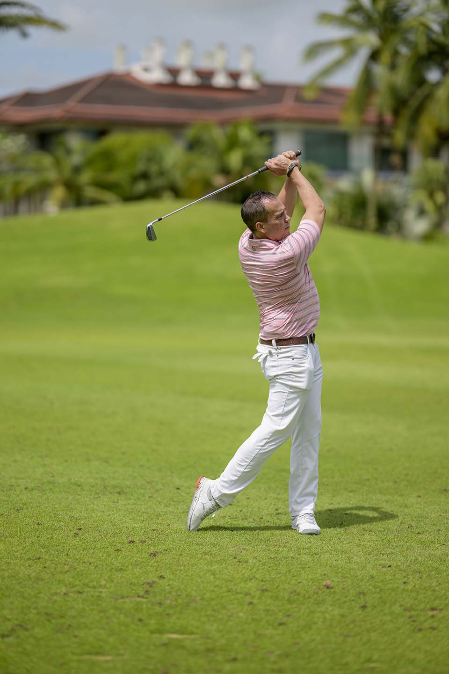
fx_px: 1590
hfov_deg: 16.1
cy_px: 337
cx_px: 224
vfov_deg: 23.9
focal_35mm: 85
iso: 200
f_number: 1.2
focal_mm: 85
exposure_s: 1/20000
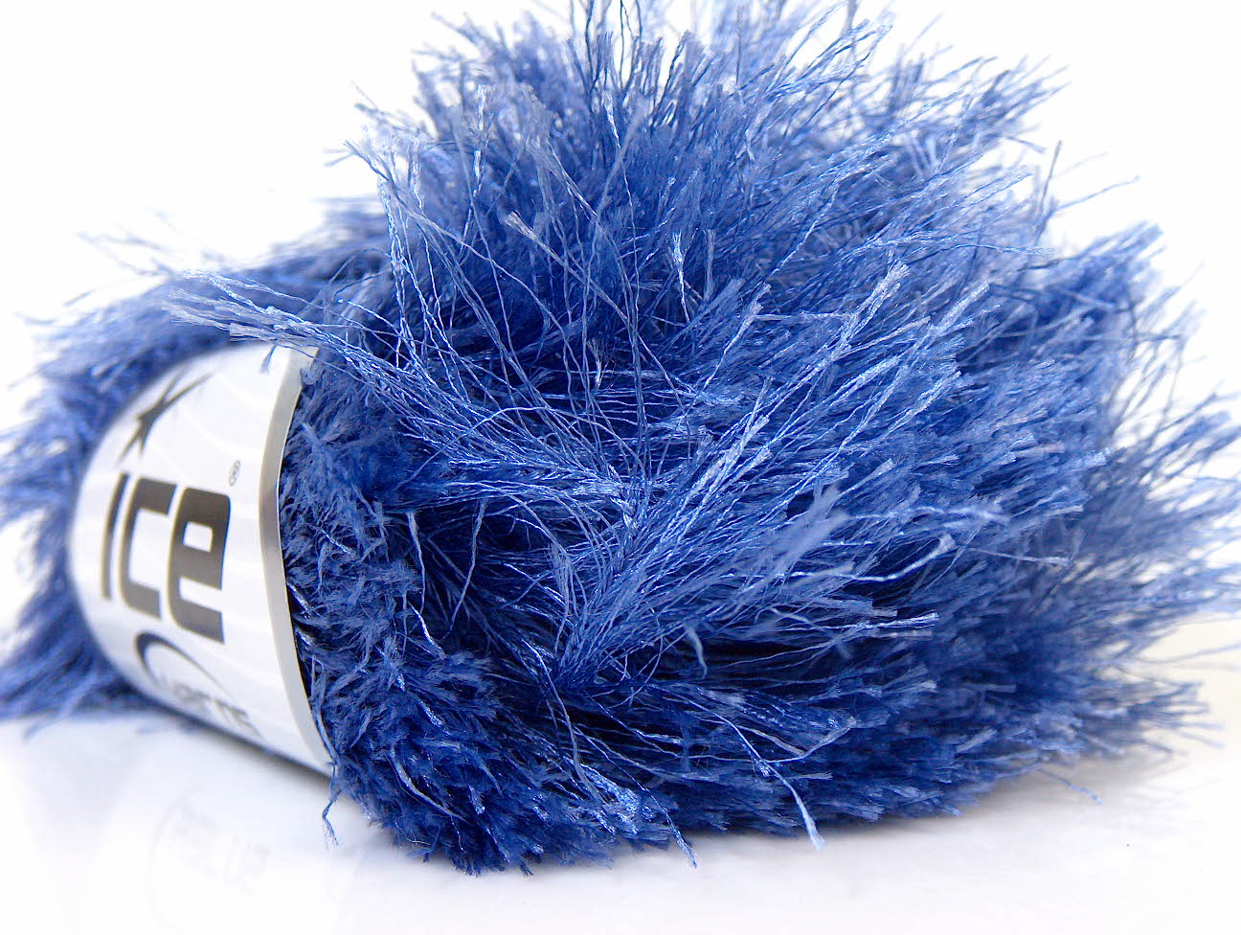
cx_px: 620
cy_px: 468
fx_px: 1867
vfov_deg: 28.1
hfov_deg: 36.8
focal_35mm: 52
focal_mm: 10.64
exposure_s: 1/19
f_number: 2.8
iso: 200
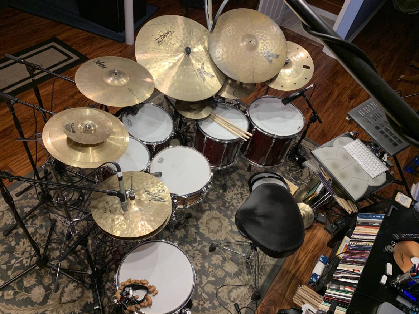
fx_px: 315
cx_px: 210
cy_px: 157
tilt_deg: -48.1
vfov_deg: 53.1
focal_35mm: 26
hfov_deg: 67.3
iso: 125
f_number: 1.8
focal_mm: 4.25
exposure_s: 1/60
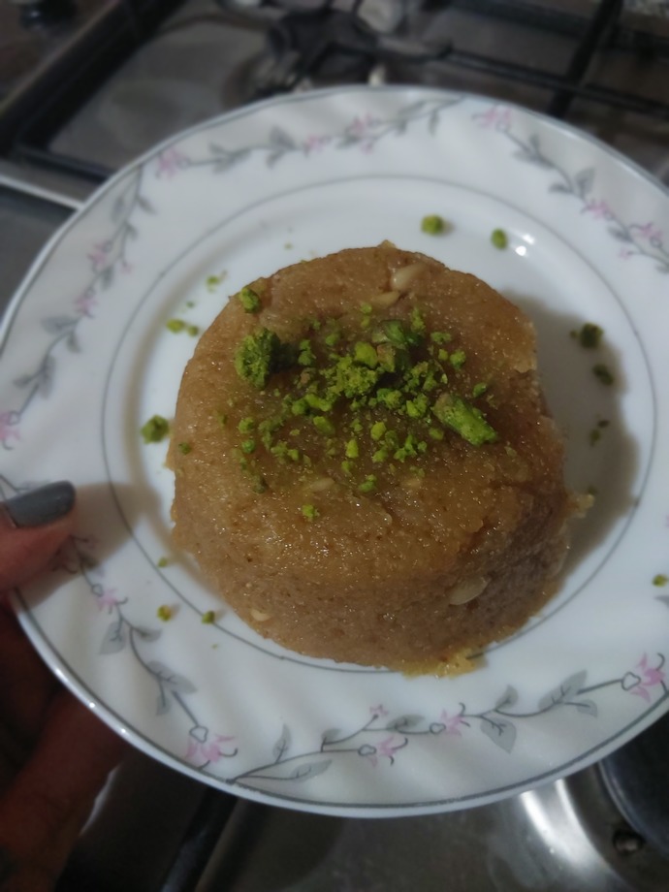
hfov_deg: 46.8
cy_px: 446
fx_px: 773
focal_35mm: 30
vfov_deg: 60.0
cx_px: 334
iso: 400
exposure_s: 1/17
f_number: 1.8
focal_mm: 4.6
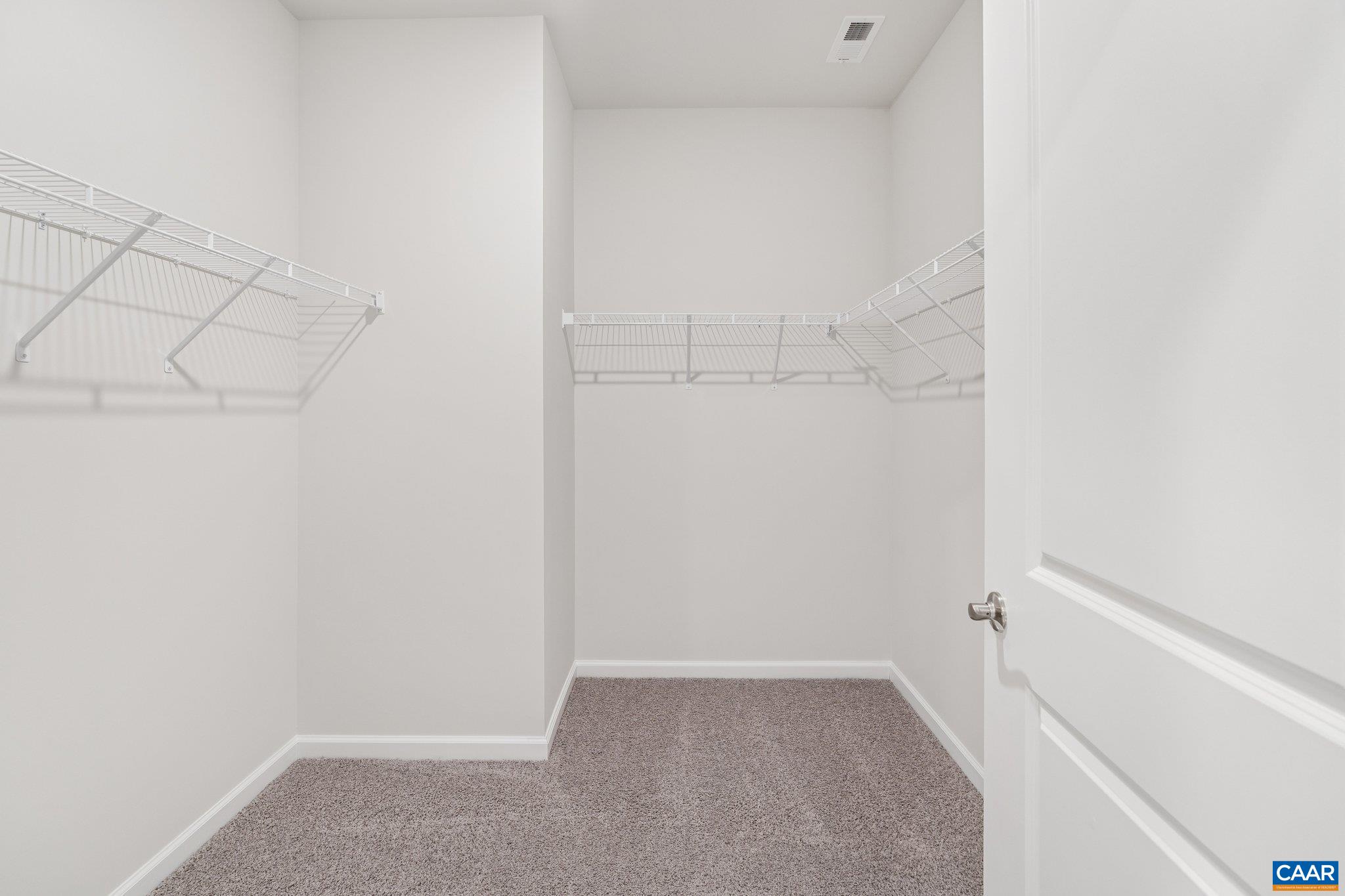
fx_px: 598
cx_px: 672
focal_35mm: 16
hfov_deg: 96.7
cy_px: 448
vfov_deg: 73.7
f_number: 6.3
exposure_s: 1/4
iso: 320
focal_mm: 16
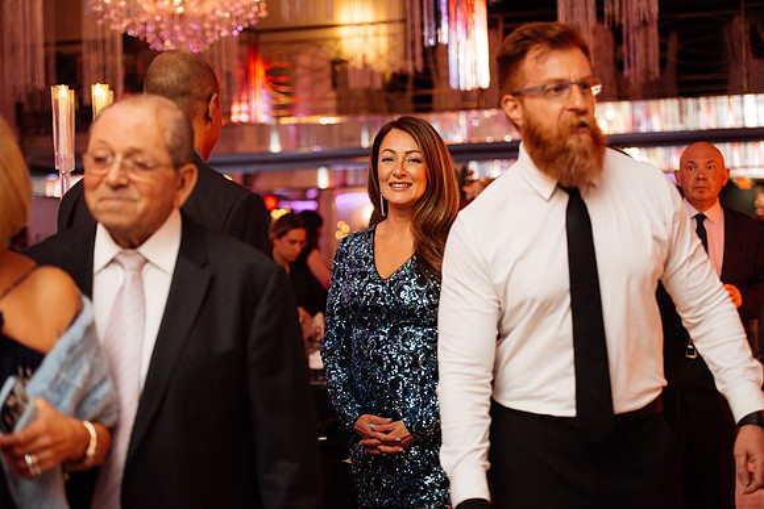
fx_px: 1486
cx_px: 382
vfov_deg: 19.5
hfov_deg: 28.8
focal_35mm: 70
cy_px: 254
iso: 2500
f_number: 2.8
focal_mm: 70
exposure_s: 1/200
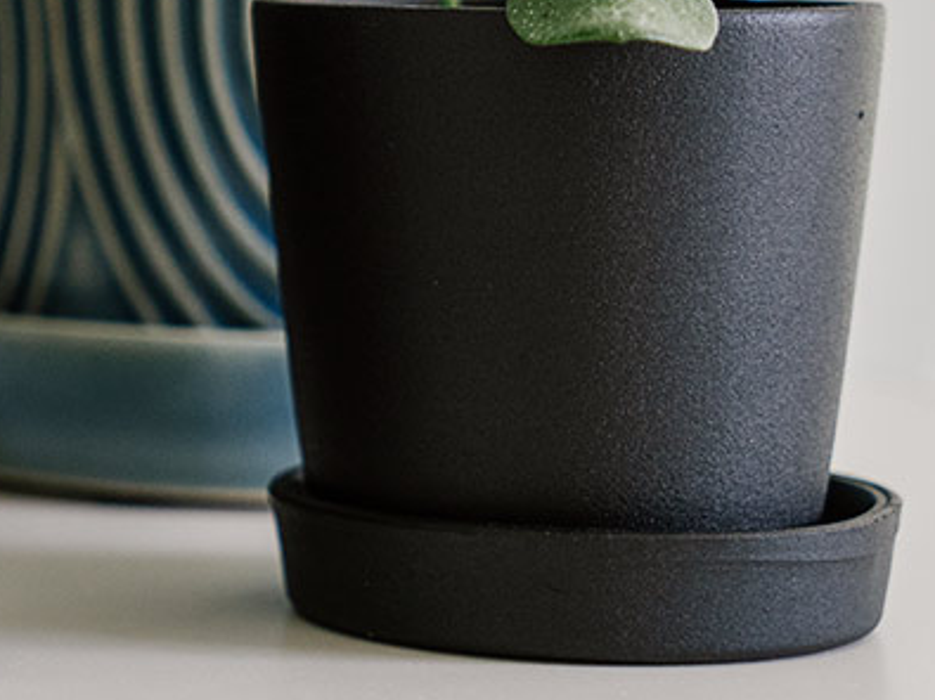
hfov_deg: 12.8
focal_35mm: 149
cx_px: -320
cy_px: -92
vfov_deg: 9.8
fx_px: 4023
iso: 640
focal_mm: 51
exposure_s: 1/125
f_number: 4.5
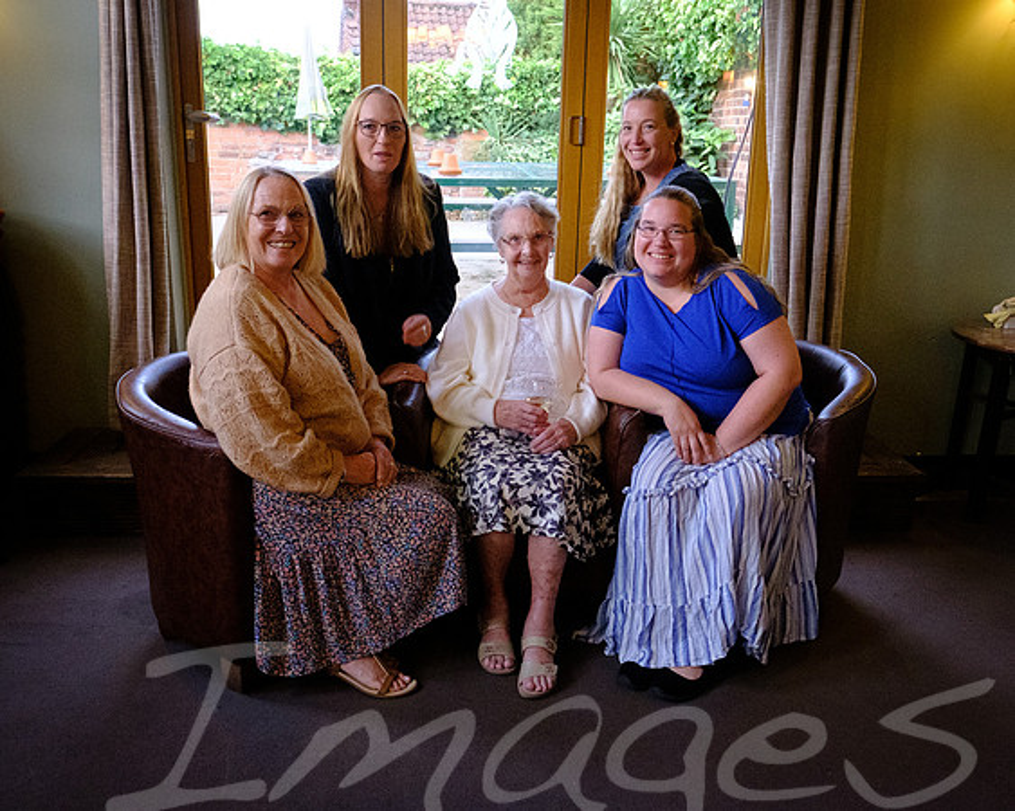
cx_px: 502
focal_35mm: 30
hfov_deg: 59.5
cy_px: 410
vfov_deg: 49.1
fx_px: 888
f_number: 5
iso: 12800
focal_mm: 16
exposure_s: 1/105
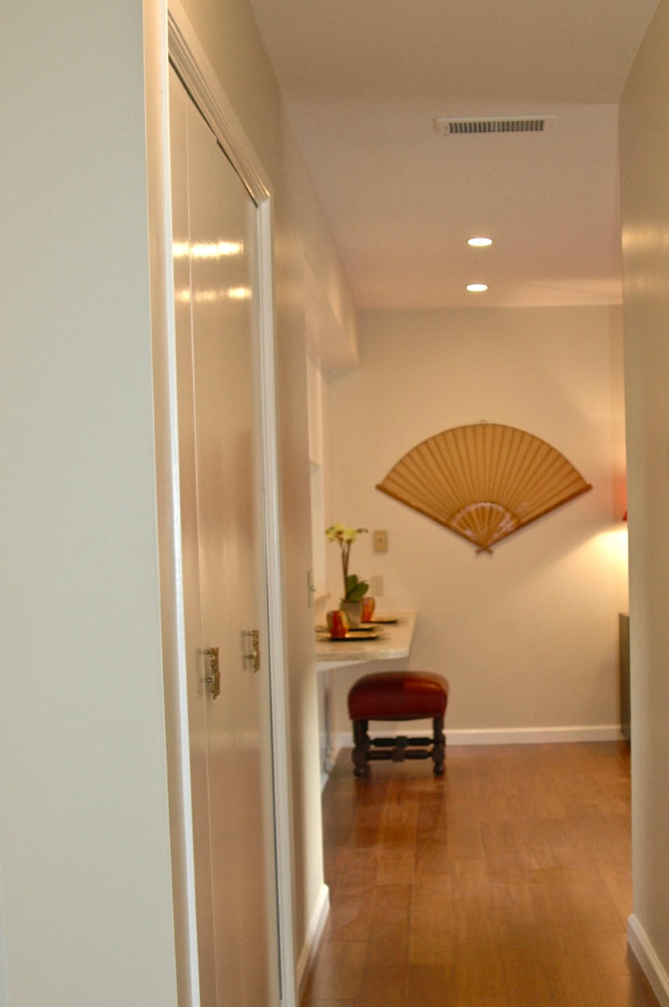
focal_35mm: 57
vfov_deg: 34.9
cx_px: 465
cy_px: 635
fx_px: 1593
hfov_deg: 23.6
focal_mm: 24
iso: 400
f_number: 3.5
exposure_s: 1/60
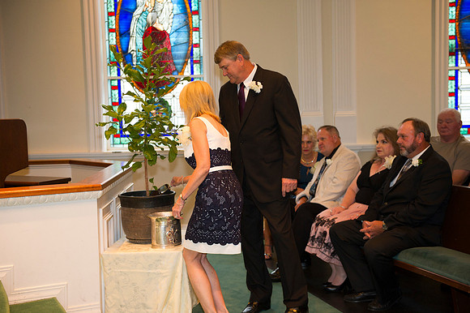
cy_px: 156
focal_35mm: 55
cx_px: 235
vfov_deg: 24.6
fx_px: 718
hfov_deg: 36.3
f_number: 2.8
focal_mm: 55
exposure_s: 1/60
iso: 1600
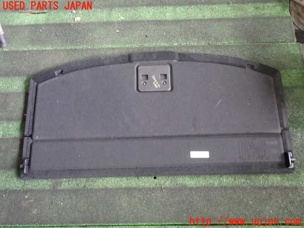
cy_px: 114
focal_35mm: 30
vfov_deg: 46.8
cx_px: 152
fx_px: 263
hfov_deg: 60.0
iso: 640
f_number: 2.3
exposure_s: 1/30
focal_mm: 5.4
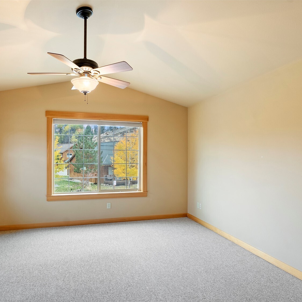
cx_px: 146
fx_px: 232
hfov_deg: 66.1
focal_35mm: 24
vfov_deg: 66.1
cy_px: 151
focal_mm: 18.4
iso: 400
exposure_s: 1/8
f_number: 6.3
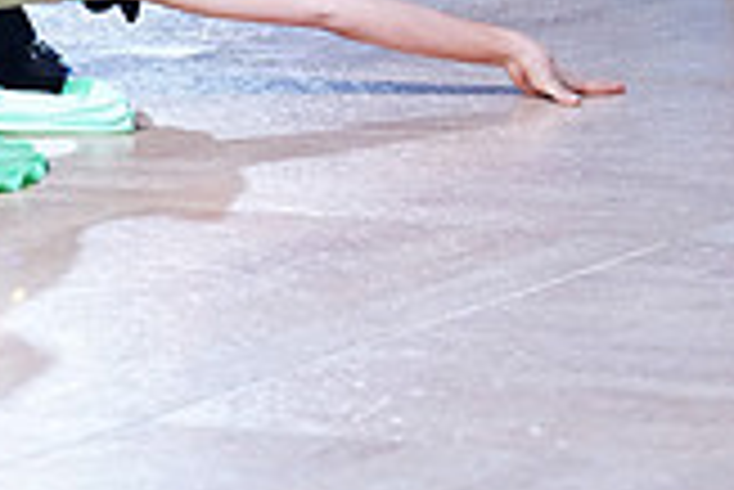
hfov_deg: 5.0
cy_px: -544
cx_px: -61
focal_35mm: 409
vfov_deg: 3.3
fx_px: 8346
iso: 1250
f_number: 2.8
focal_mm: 115
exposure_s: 1/640
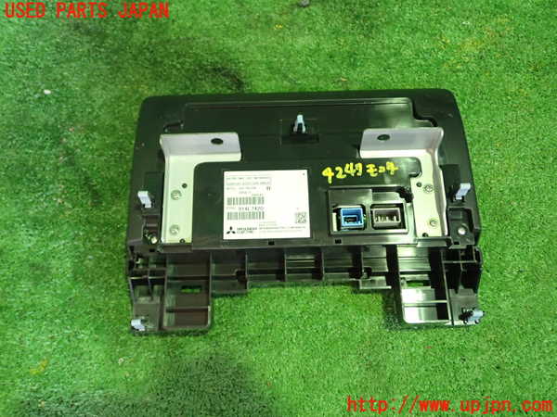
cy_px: 208
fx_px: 515
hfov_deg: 56.8
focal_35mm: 32
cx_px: 278
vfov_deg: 44.2
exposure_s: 1/30
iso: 640
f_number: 2.4
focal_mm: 5.79
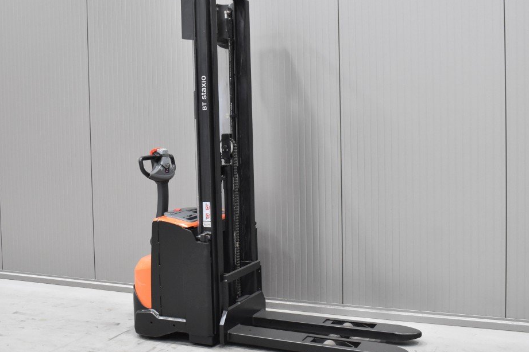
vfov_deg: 31.2
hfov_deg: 45.4
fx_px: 632
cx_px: 238
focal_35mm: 43
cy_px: 167
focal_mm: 22
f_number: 5
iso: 1600
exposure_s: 1/30
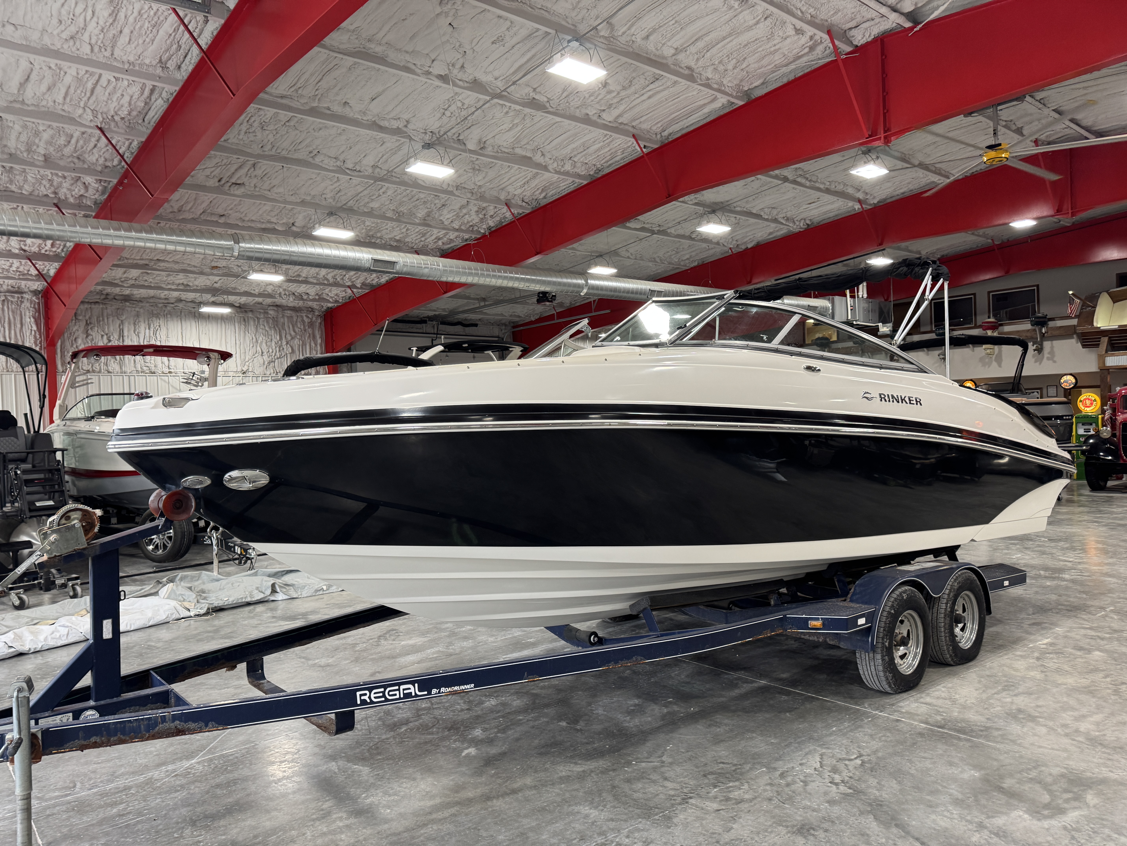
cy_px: 423
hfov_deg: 71.6
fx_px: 781
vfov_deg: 56.8
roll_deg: +2.1
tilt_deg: -0.7
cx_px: 564
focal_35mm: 24
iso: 200
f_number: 1.78
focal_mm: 6.76
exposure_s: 1/120
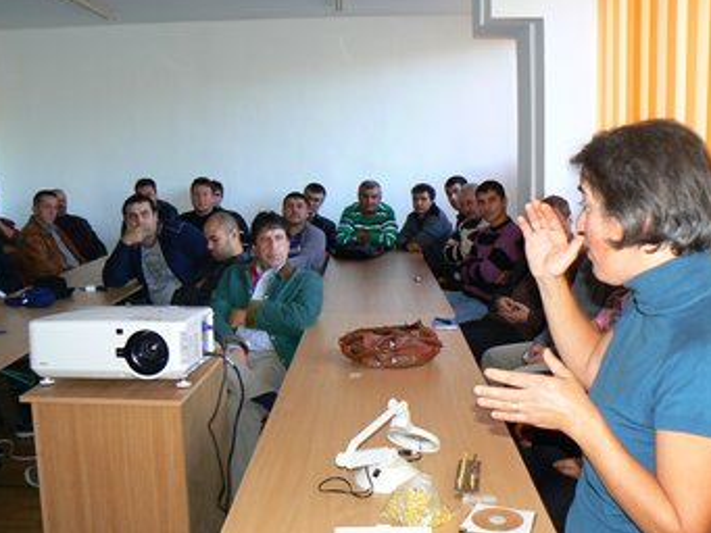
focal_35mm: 37
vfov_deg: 38.7
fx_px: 760
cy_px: 261
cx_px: 354
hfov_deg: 50.1
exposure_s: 1/30
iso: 125
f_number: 2.8
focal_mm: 6
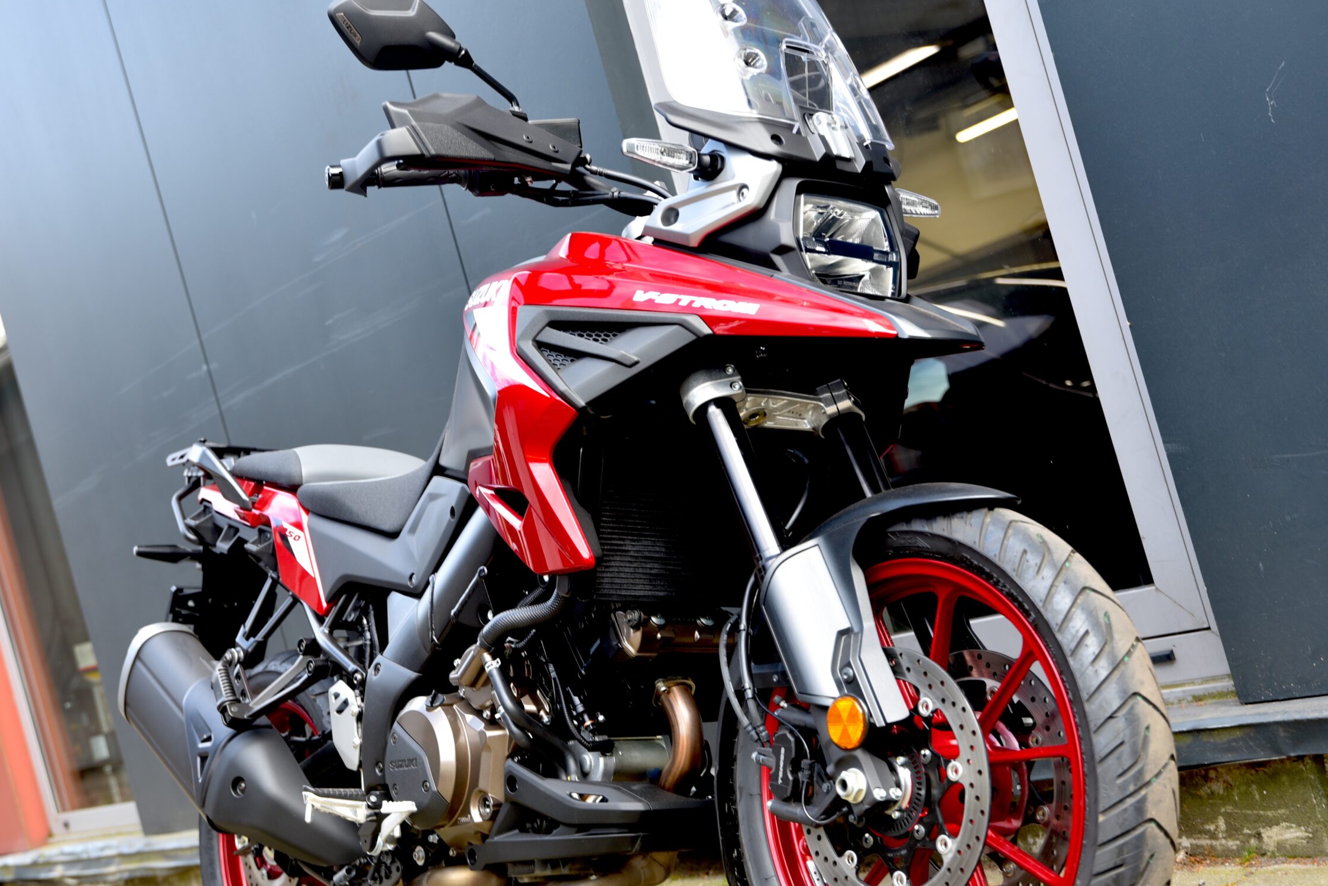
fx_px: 2103
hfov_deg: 35.0
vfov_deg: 23.8
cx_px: 588
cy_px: 497
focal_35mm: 57
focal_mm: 50
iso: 100
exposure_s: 1/60
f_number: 4
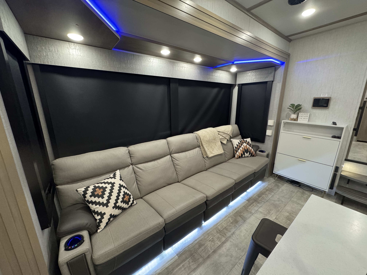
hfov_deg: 102.1
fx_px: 148
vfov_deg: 85.7
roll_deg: +0.5
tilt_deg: -15.5
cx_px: 184
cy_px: 138
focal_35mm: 14
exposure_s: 1/50
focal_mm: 2.22
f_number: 2.2
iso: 500
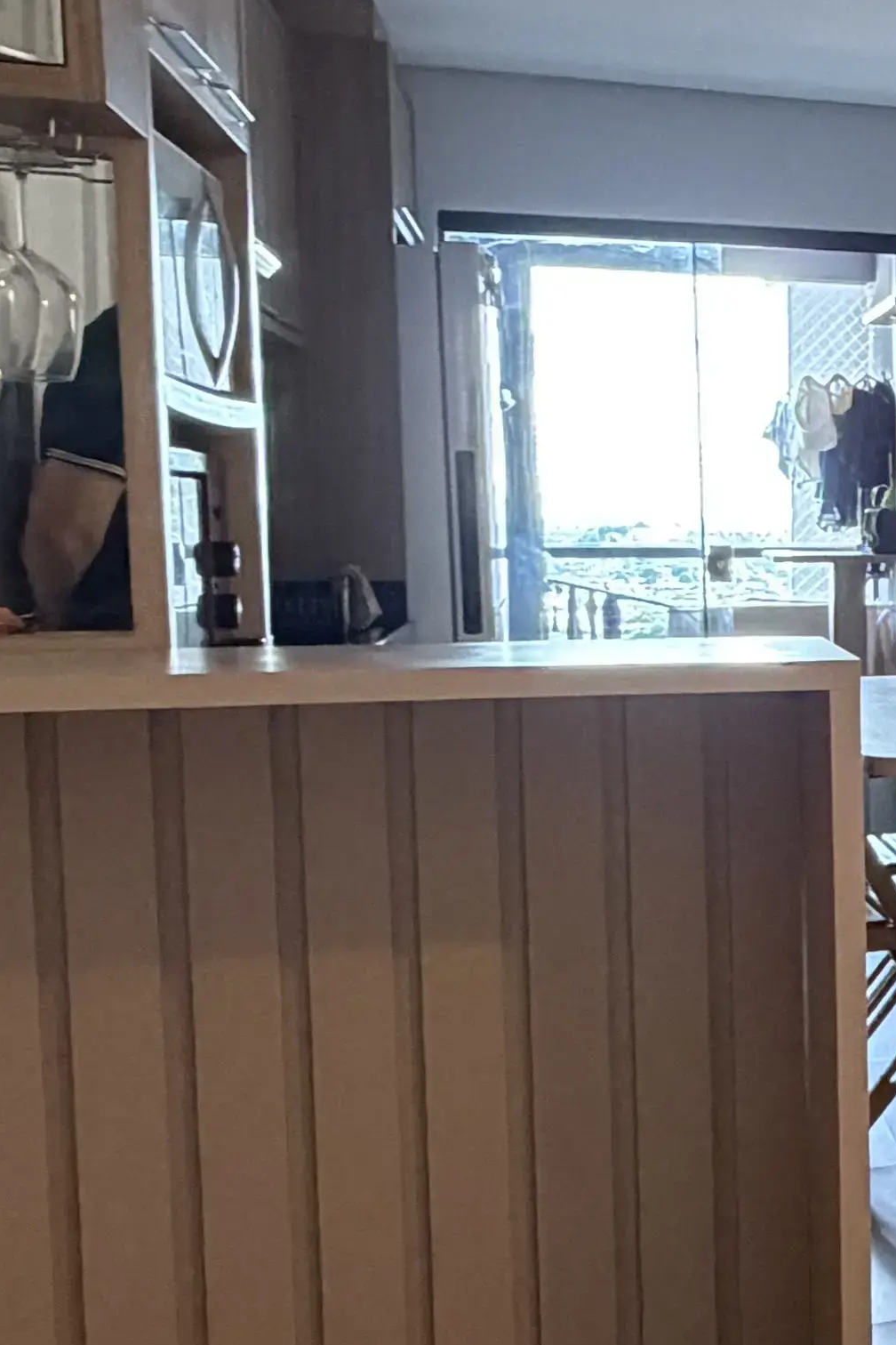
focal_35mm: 55
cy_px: 681
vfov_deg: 36.2
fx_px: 2053
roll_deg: -0.6
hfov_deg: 19.4
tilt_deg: -4.0
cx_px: 1541
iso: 320
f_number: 2.2
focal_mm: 2.22
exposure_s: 1/60
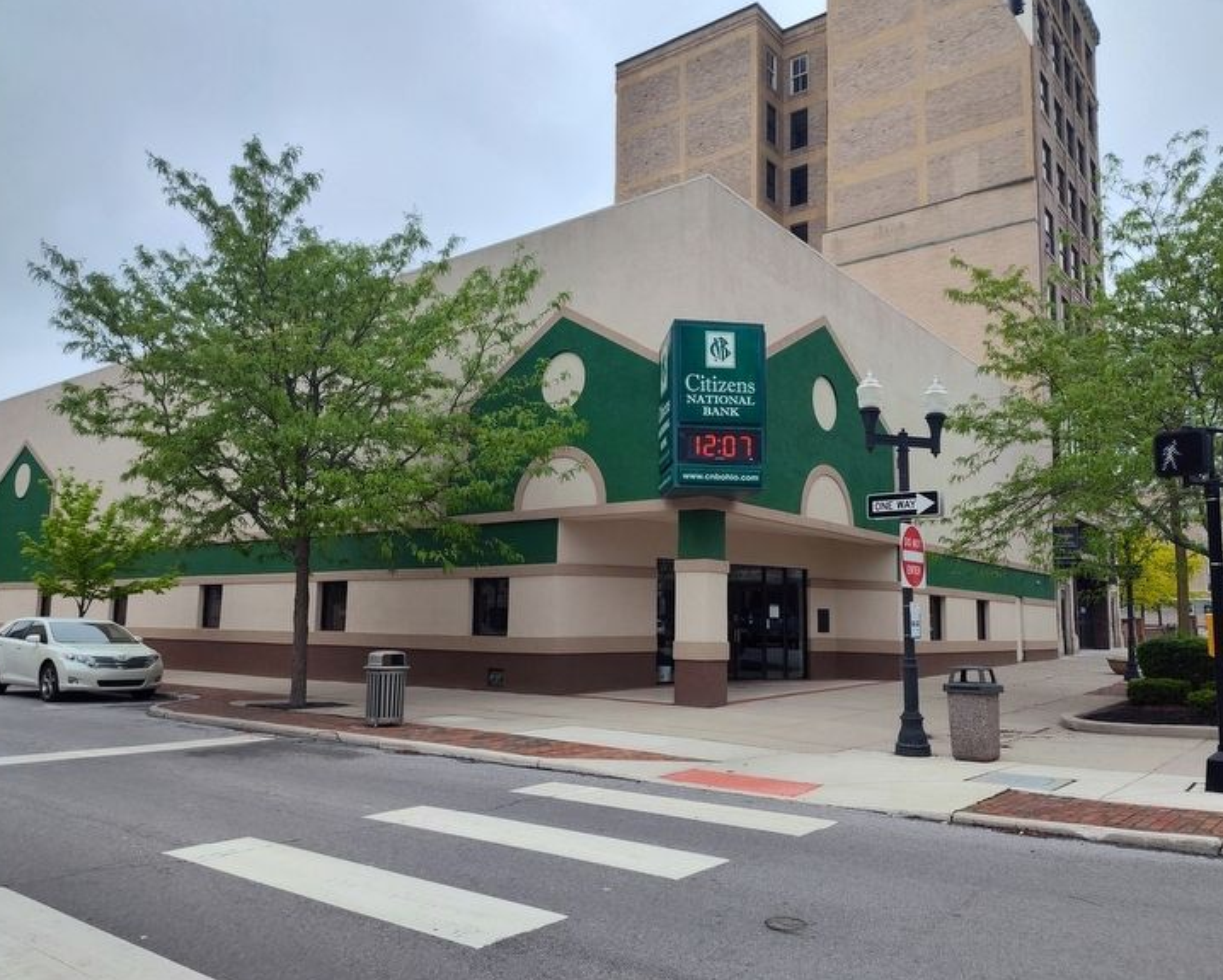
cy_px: 503
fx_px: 905
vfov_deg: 56.8
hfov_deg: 68.0
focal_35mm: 25
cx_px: 661
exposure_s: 1/968
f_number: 1.8
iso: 100
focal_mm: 5.56
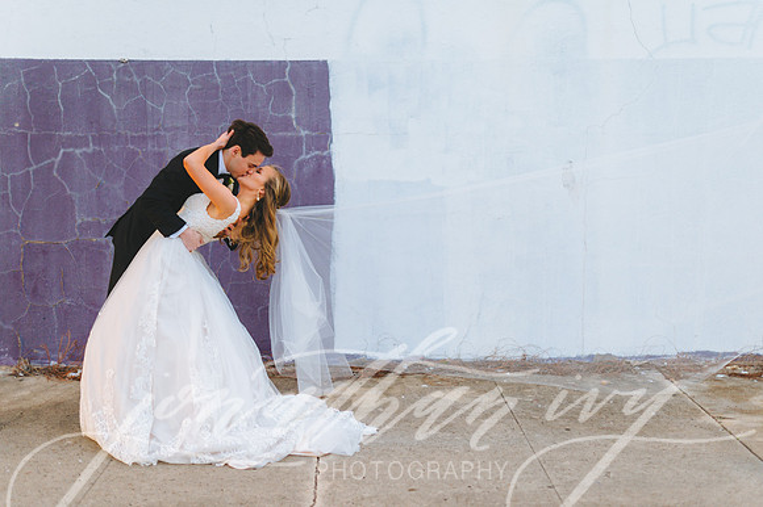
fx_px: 1098
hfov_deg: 38.3
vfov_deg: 26.0
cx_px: 396
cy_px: 244
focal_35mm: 52
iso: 400
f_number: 2
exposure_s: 1/800
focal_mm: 50
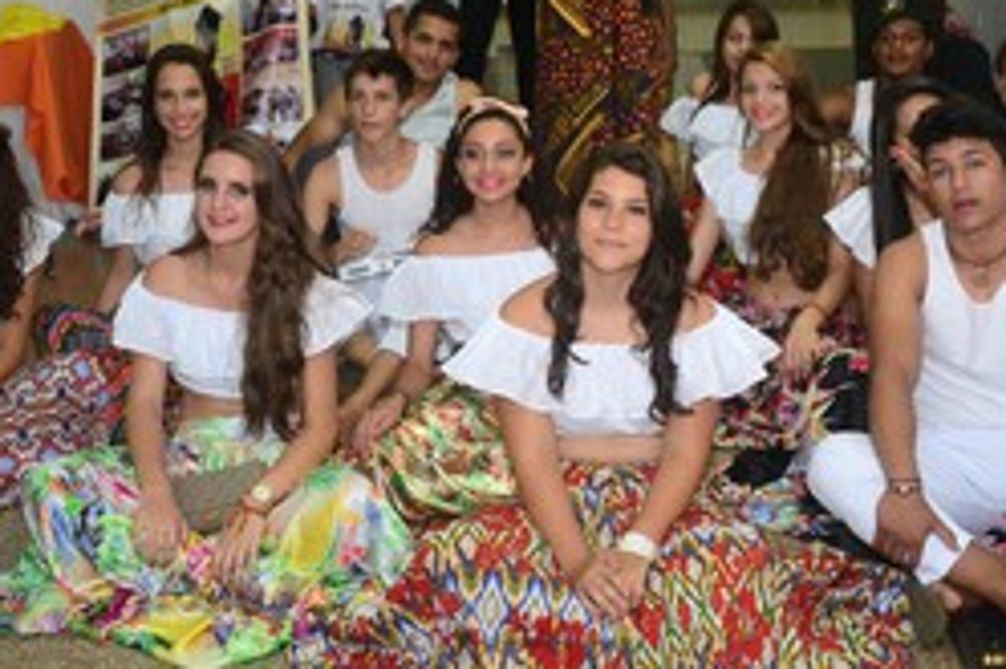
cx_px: 645
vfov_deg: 22.4
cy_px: 158
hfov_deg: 33.2
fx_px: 1675
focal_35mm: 60
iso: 1600
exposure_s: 1/160
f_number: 3.8
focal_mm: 22
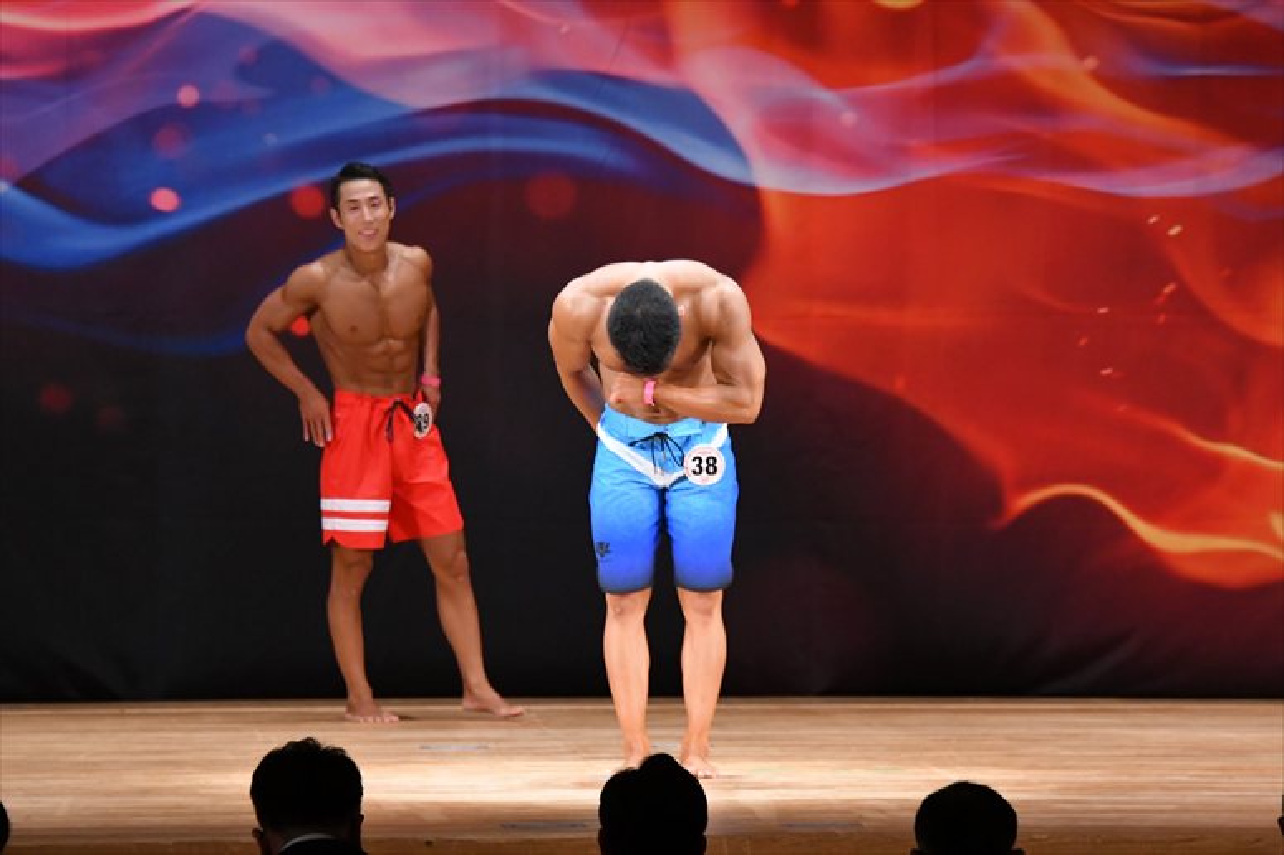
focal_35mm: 225
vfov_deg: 6.1
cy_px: 428
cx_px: 642
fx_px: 8021
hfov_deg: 9.2
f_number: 5.6
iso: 3200
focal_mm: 150
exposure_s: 1/400
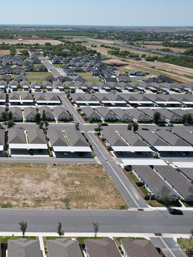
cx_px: 2
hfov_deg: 39.3
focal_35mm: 32
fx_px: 238
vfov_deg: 56.8
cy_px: 128
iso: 150
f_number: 2.8
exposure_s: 1/3000
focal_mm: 8.38
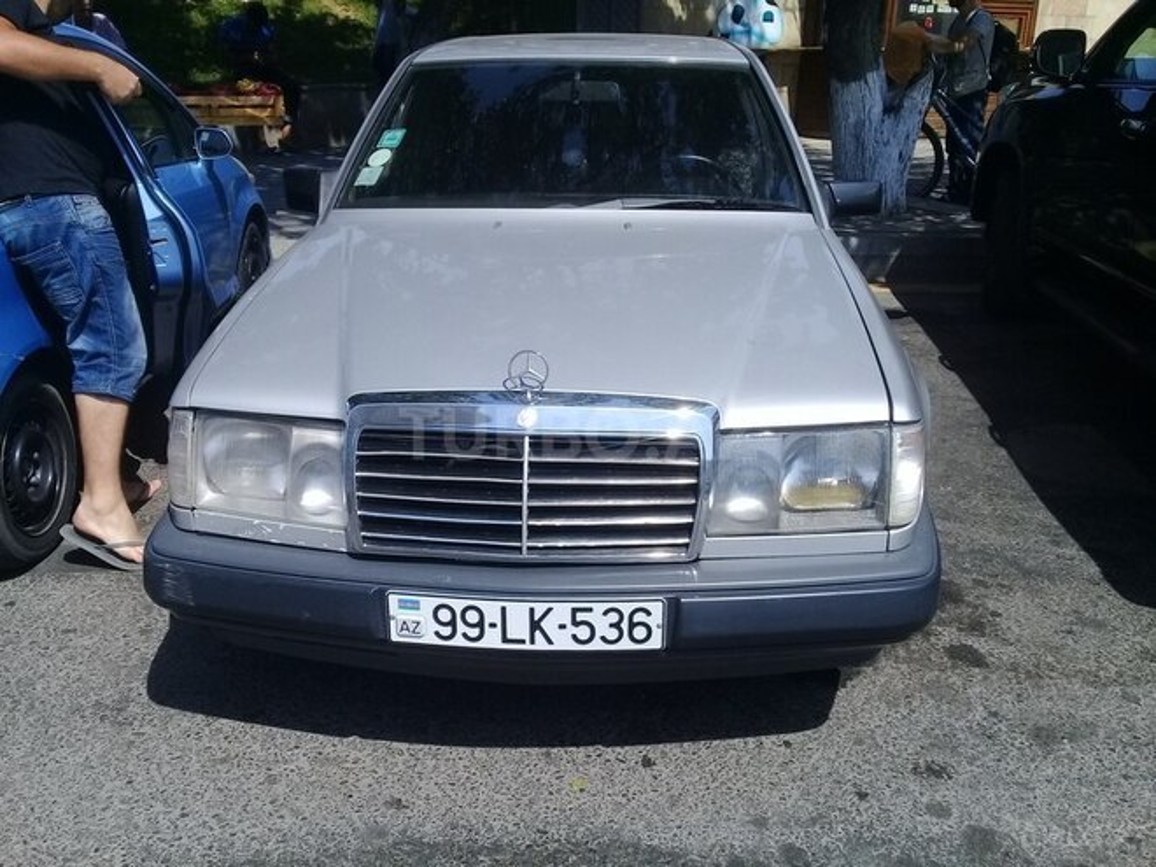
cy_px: 434
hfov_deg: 58.4
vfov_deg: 45.4
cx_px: 578
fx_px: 1035
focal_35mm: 31
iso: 50
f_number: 2.2
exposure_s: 1/1391
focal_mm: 3.3
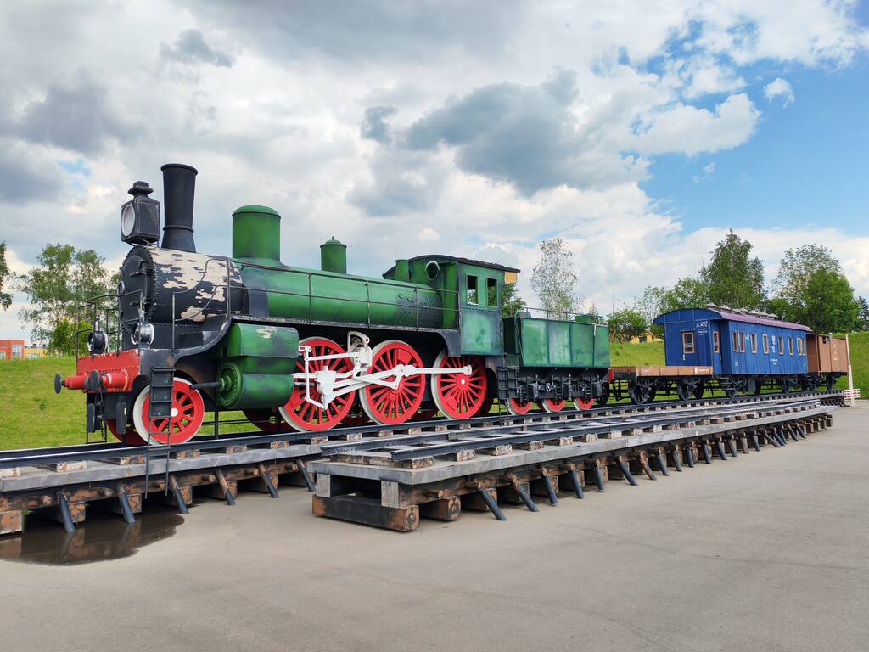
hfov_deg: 65.3
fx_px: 678
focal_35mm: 27
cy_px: 326
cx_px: 434
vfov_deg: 51.4
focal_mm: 6.12
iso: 50
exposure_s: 1/600
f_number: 1.9
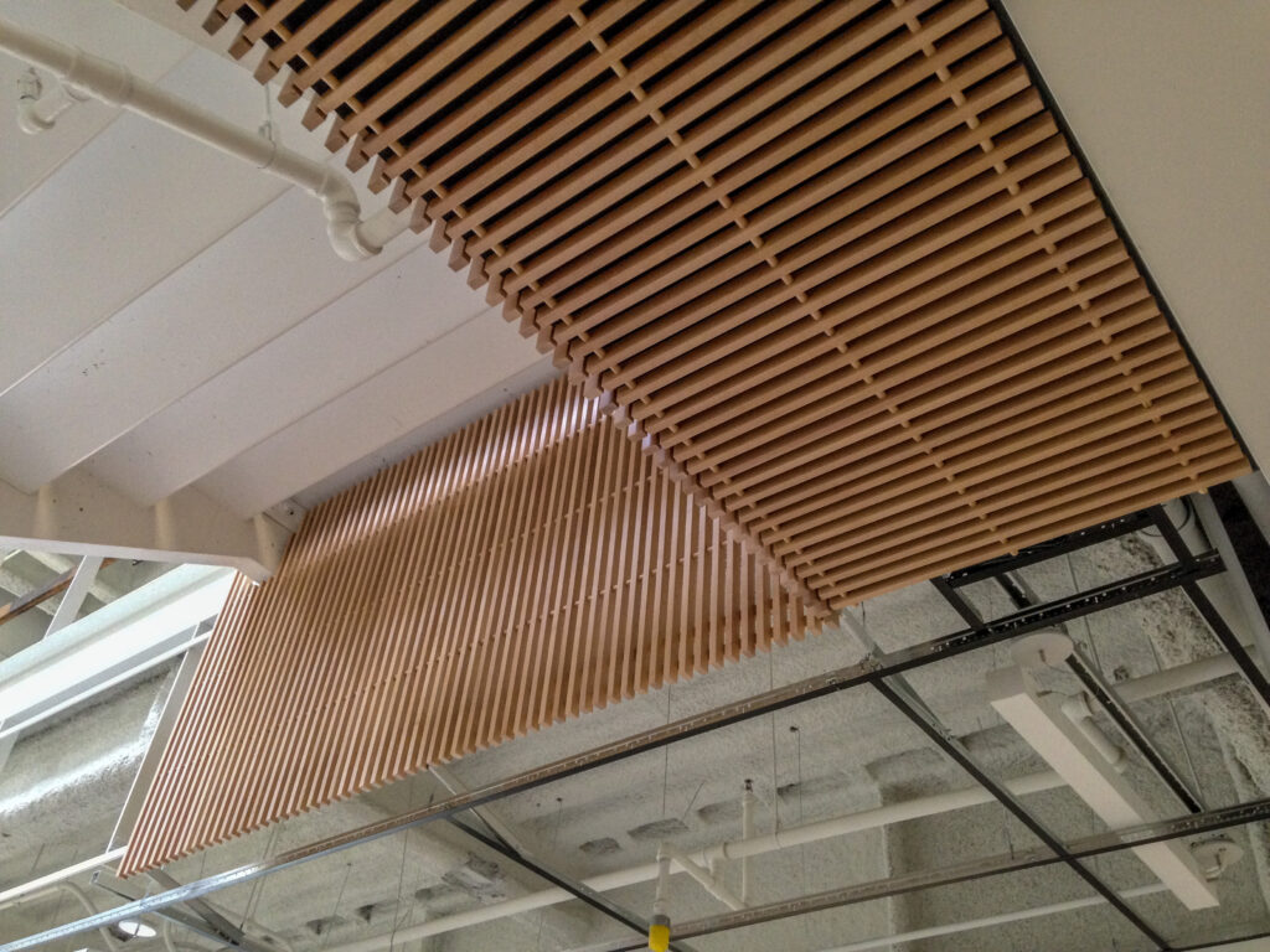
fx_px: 1211
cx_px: 635
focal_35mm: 33
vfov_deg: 42.9
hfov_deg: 55.4
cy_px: 476
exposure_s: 1/20
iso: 250
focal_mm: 4.12
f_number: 2.4
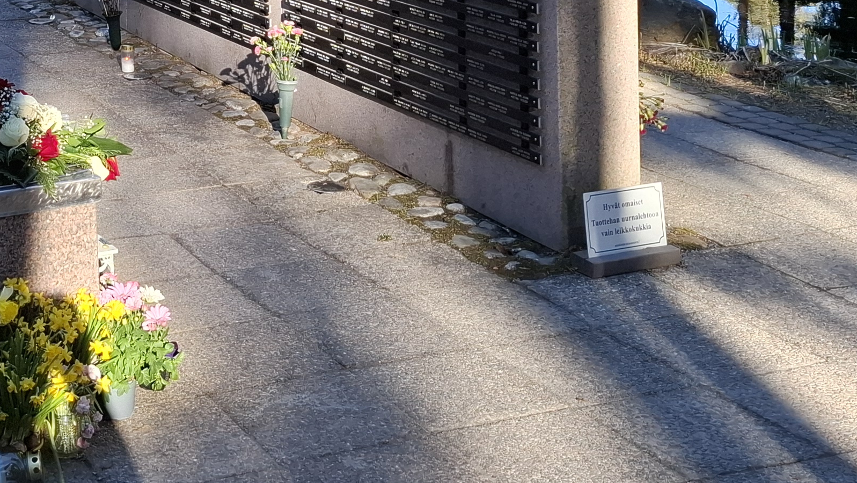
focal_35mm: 64
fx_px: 1455
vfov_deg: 17.3
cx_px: 105
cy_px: -207
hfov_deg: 31.5
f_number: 1.8
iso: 50
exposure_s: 1/489
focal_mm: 5.54
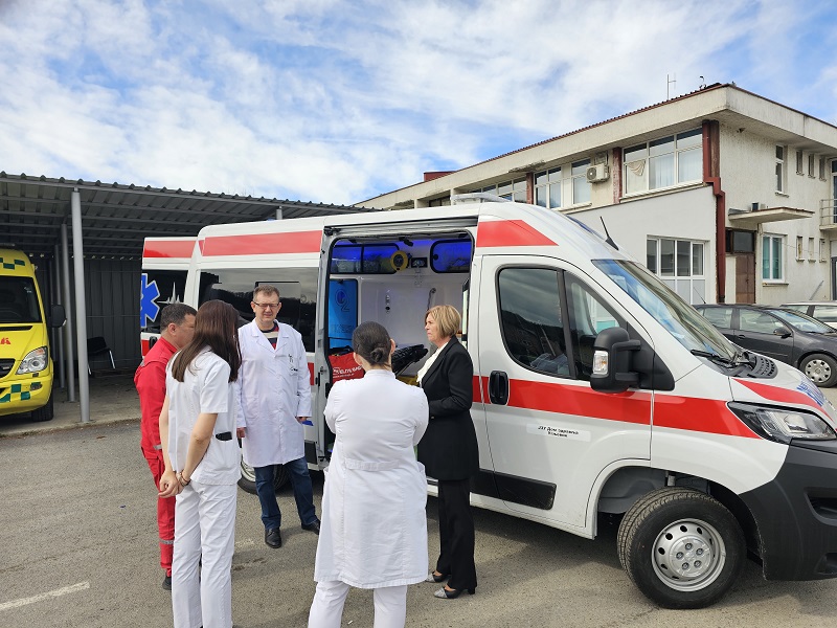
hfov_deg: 73.9
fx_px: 556
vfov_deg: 58.9
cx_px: 418
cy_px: 314
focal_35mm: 23
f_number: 1.7
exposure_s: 1/378
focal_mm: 6.3
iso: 10
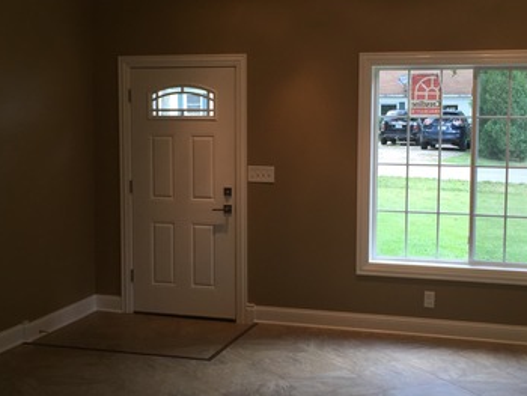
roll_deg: -1.2
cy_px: 181
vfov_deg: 27.5
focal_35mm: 53
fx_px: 807
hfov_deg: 36.1
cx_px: 280
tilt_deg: -6.1
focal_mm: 4.15
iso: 40
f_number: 2.2
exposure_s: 1/120
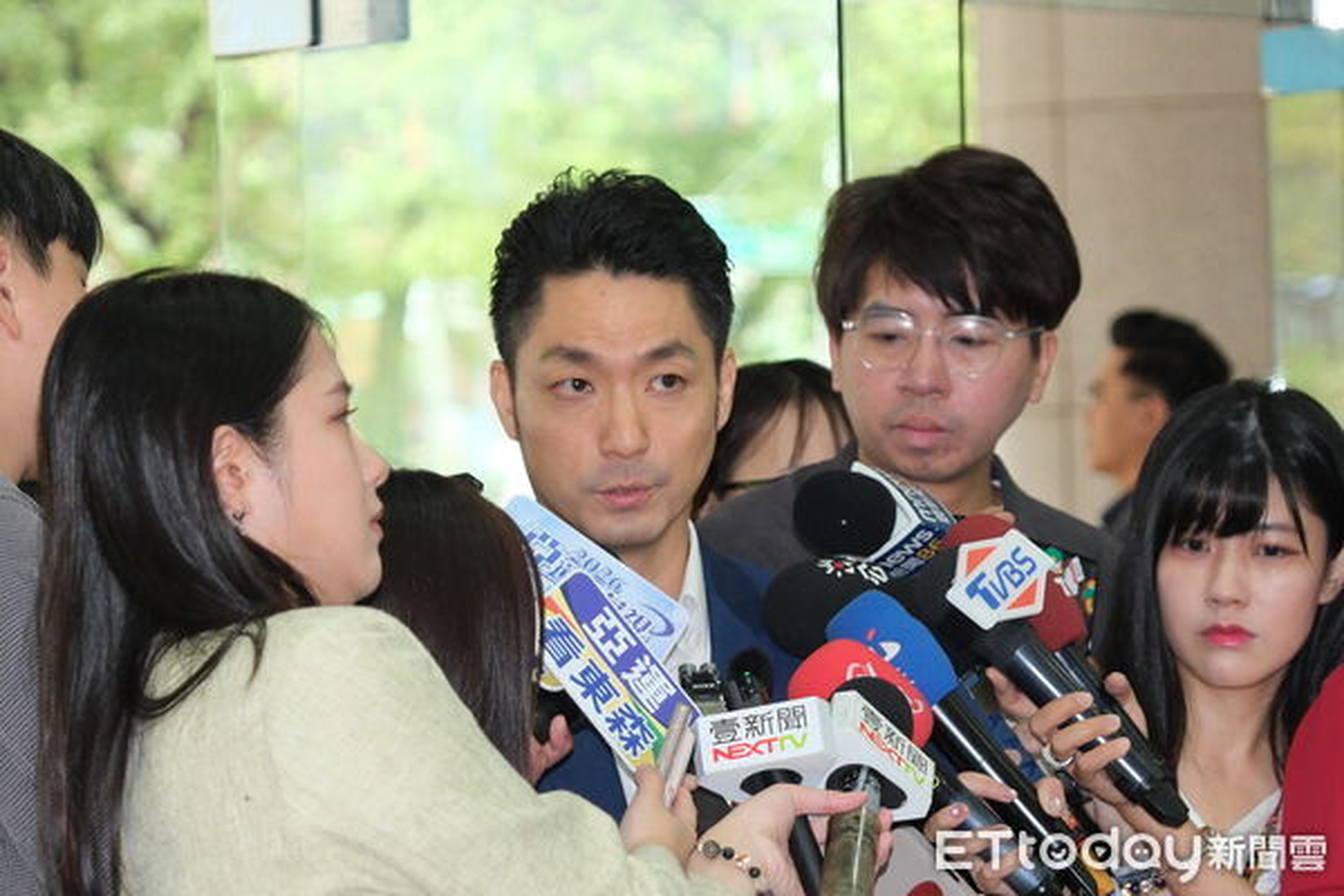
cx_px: 672
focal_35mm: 83
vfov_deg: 16.5
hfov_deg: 24.5
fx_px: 3098
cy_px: 448
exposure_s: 1/160
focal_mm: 55
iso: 800
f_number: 2.8
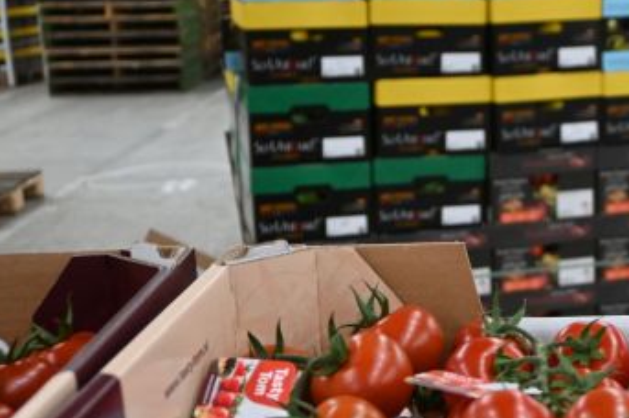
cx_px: 575
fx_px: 1135
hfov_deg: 29.6
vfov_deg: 20.9
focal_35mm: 65
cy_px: 227
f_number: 4
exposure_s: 1/40
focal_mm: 22
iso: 1100
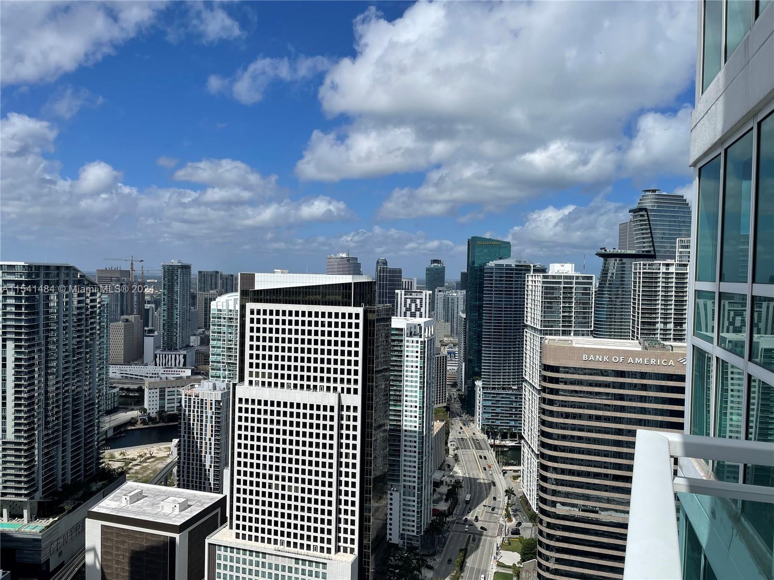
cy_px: 290
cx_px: 387
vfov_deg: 53.1
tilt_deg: -1.3
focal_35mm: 26
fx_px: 581
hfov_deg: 67.3
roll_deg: -1.2
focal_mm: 4.2
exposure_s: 1/8403
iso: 32
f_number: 1.6
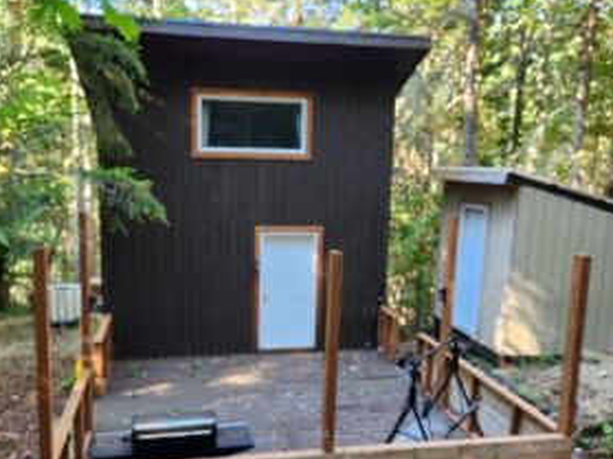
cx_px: 290
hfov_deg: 55.3
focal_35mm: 33
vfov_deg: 42.8
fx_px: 584
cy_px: 268
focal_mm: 5.4
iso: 200
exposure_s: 1/180
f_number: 1.8
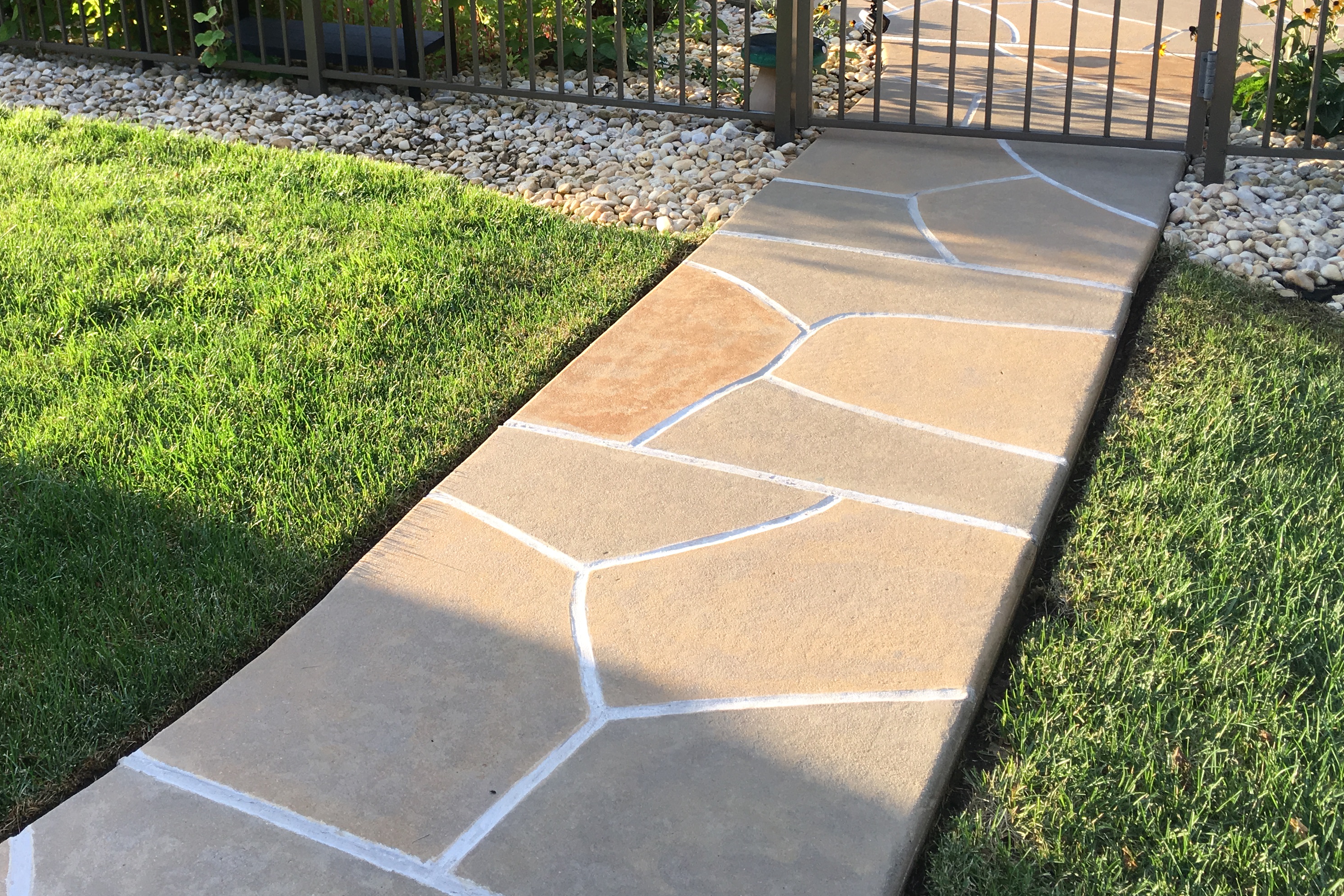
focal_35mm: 41
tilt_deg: -20.0
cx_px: 498
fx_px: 1530
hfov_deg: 47.0
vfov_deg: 32.0
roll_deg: +3.2
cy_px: 228
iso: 25
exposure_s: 1/201
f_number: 2.2
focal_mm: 4.15
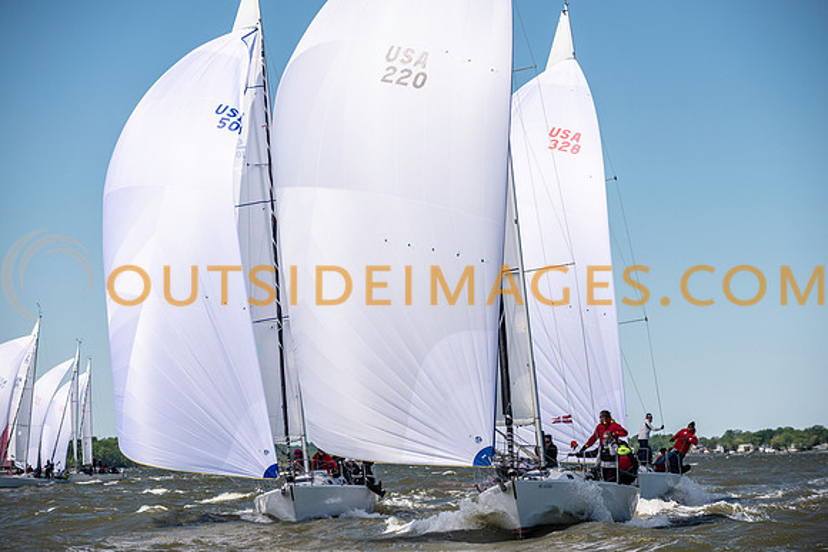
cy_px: 276
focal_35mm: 138
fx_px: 3183
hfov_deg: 14.8
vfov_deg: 9.9
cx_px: 414
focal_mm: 135
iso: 320
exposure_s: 1/3200
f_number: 5.6
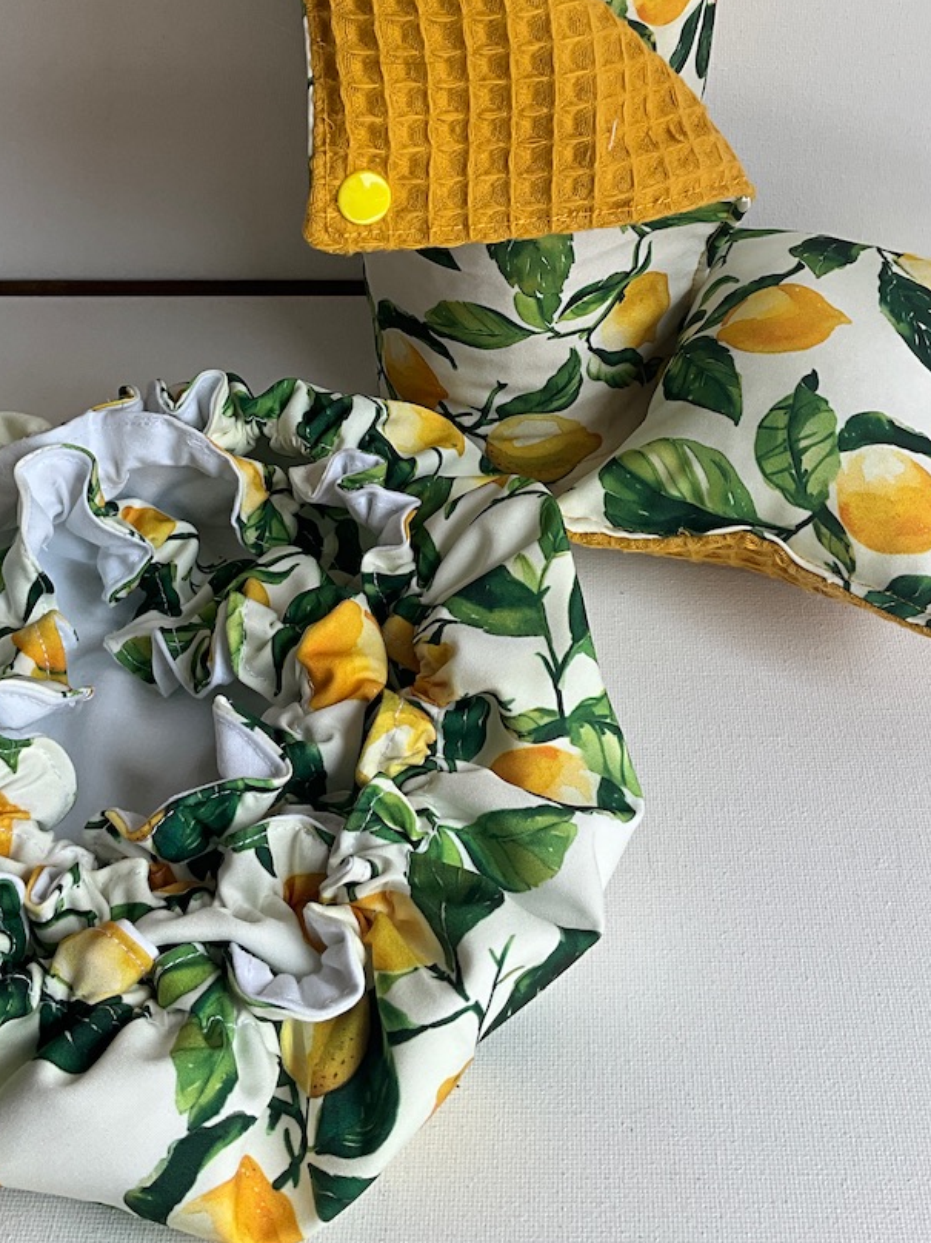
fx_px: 1650
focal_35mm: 46
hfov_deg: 31.5
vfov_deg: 40.4
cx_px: 449
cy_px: 351
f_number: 1.8
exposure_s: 1/428
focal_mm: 3
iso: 25
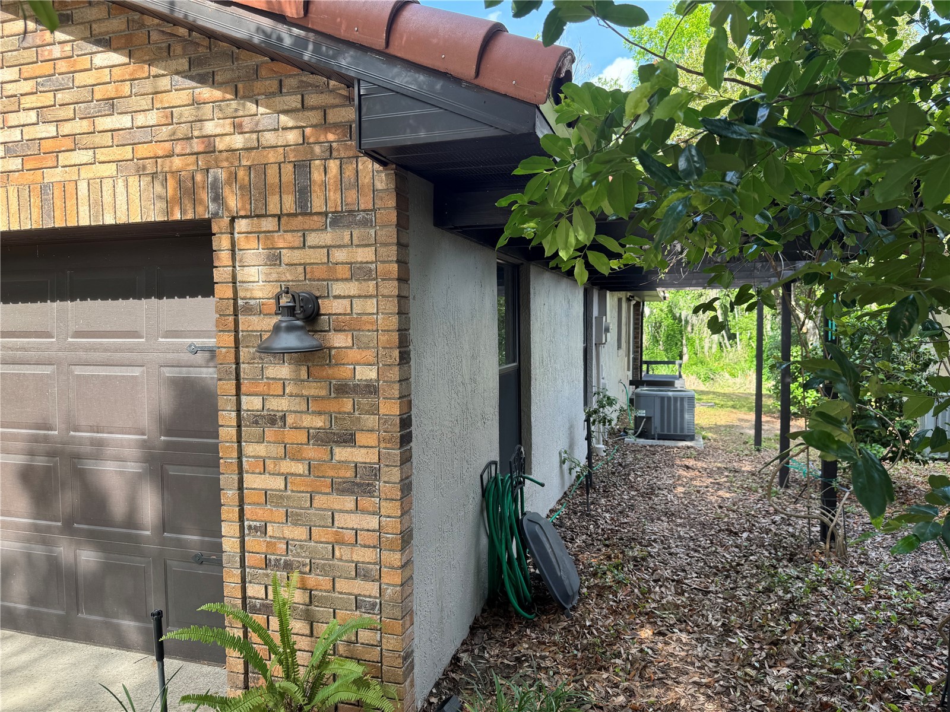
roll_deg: +0.3
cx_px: 475
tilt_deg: -3.3
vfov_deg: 56.8
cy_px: 356
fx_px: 659
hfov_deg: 71.6
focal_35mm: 24
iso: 80
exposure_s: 1/387
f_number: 1.78
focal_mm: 6.76
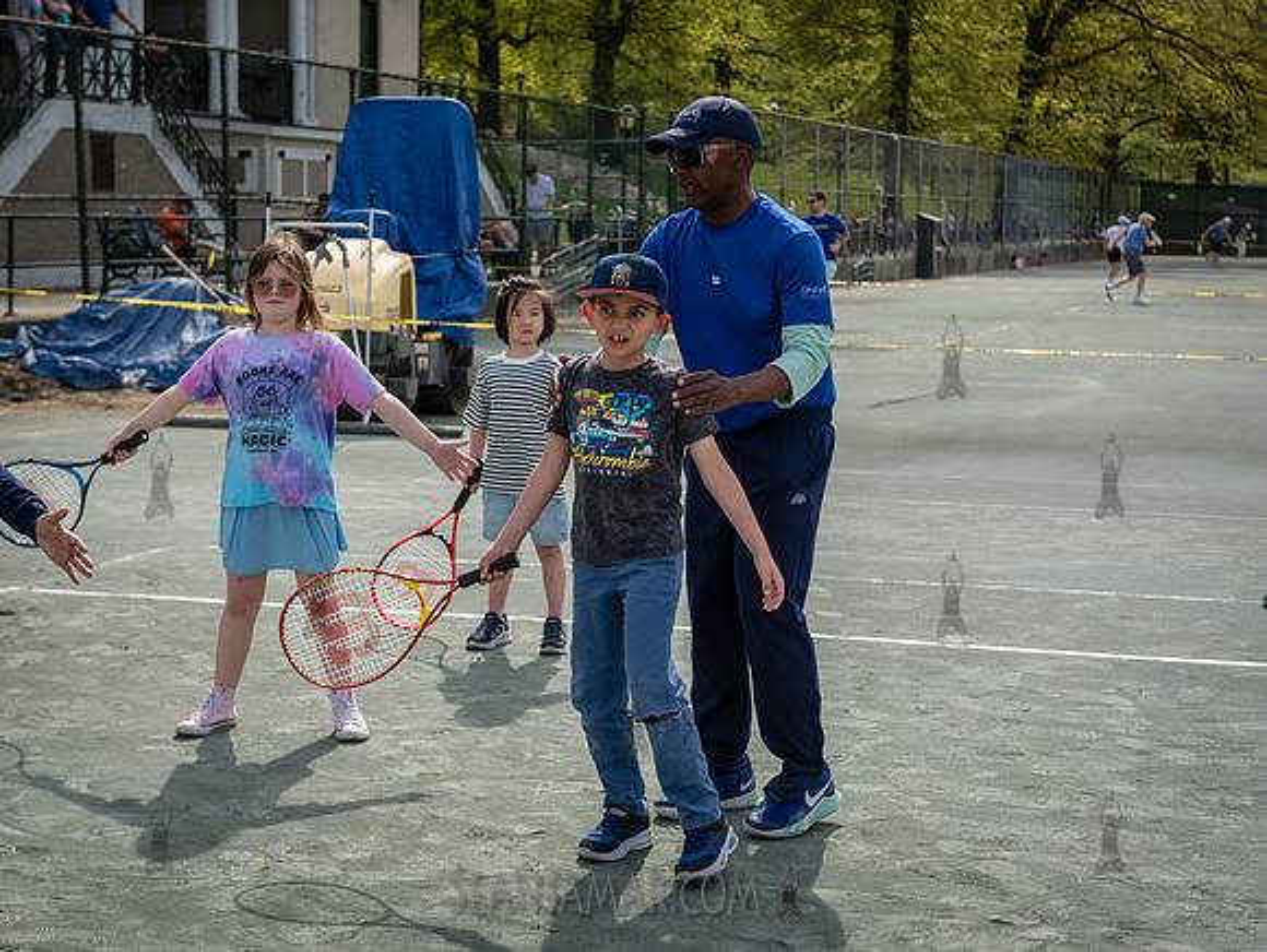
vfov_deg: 21.7
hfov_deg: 28.6
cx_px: 628
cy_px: 412
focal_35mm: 68
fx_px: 2489
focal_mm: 55
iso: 100
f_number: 4
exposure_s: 1/800
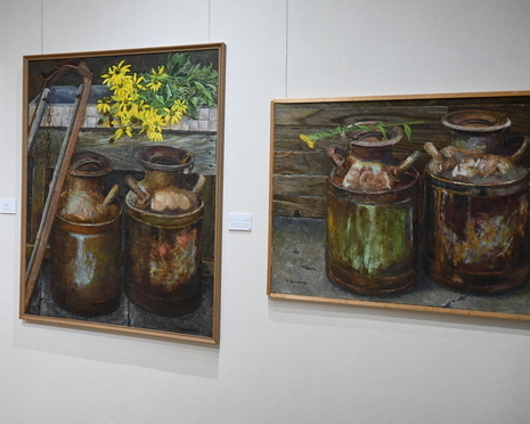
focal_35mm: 31
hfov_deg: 56.5
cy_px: 185
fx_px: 486
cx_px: 201
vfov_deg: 47.0
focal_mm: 16
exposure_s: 1/125
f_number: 3.5
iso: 560
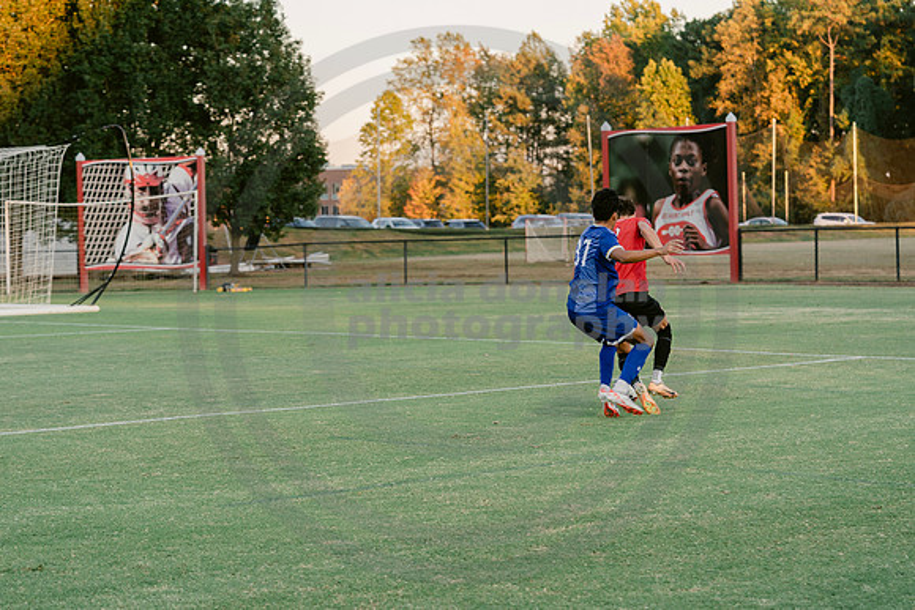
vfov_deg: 15.2
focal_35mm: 90
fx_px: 2288
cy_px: 305
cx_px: 458
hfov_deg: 22.6
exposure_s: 1/320
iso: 640
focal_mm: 90
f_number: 5
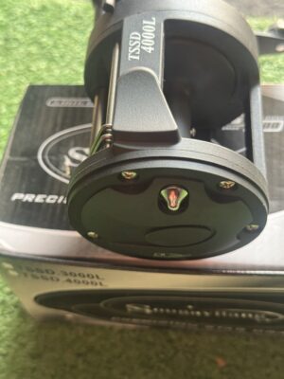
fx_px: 525
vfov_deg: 39.7
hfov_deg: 30.3
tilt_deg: -57.1
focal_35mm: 48
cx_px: 142
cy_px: 190
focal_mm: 6.76
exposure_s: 1/60
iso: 200
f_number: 1.78
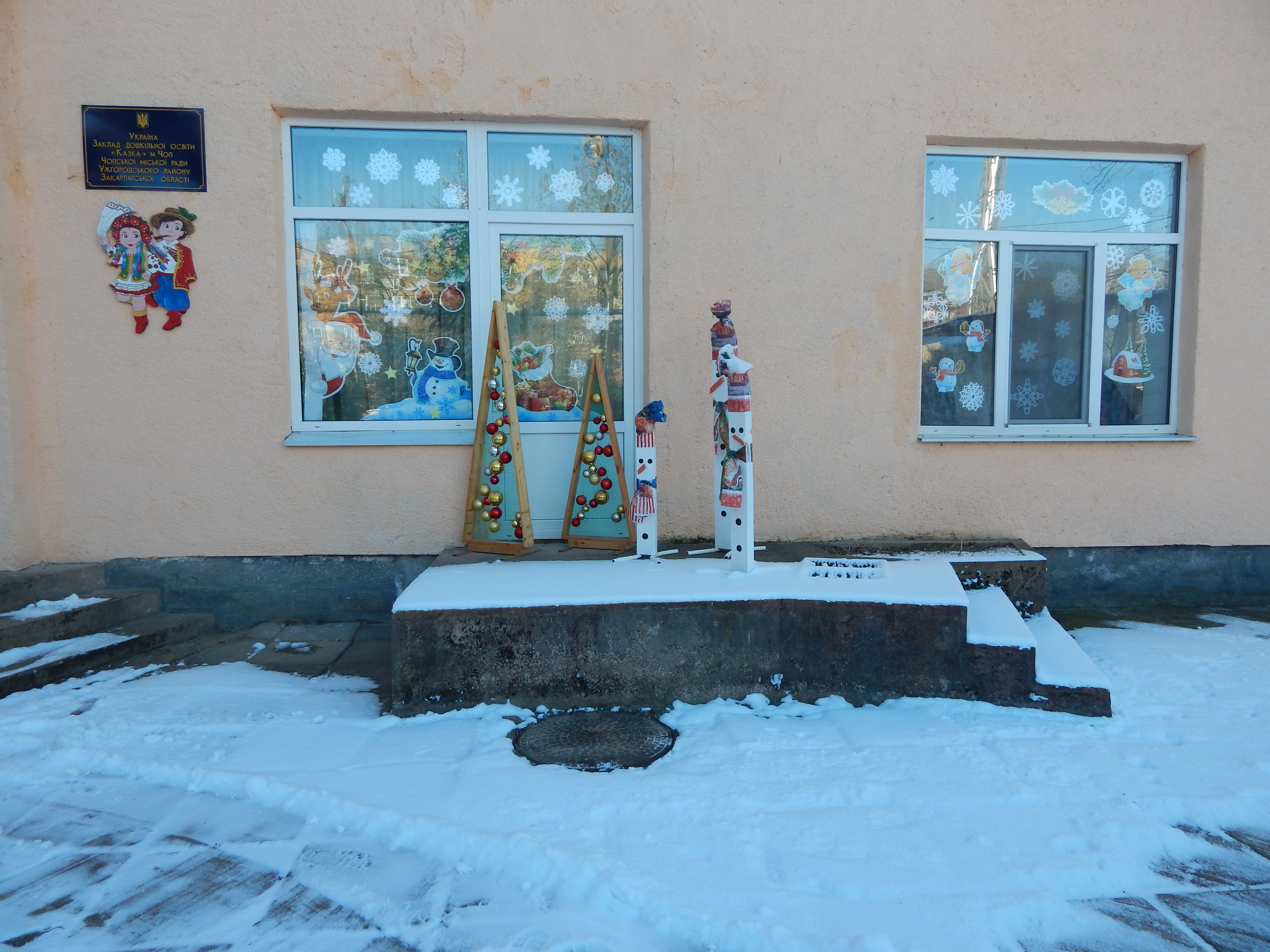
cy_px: 476
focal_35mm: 22
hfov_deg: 76.4
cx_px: 635
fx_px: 807
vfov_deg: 61.1
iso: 125
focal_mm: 4
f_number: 3
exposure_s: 1/400
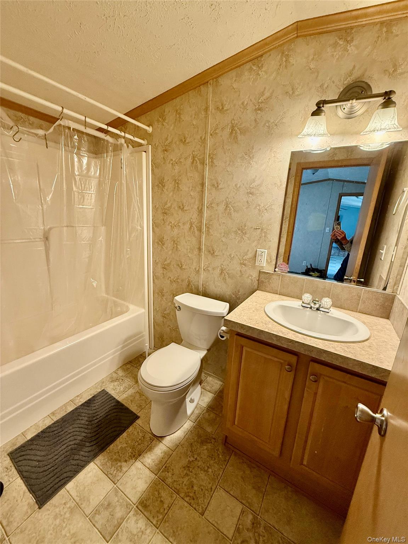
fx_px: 220
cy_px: 272
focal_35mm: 14
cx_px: 204
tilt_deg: -13.9
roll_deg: -3.1
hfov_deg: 85.7
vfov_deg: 102.1
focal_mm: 2.22
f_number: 2.2
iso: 400
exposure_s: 1/120
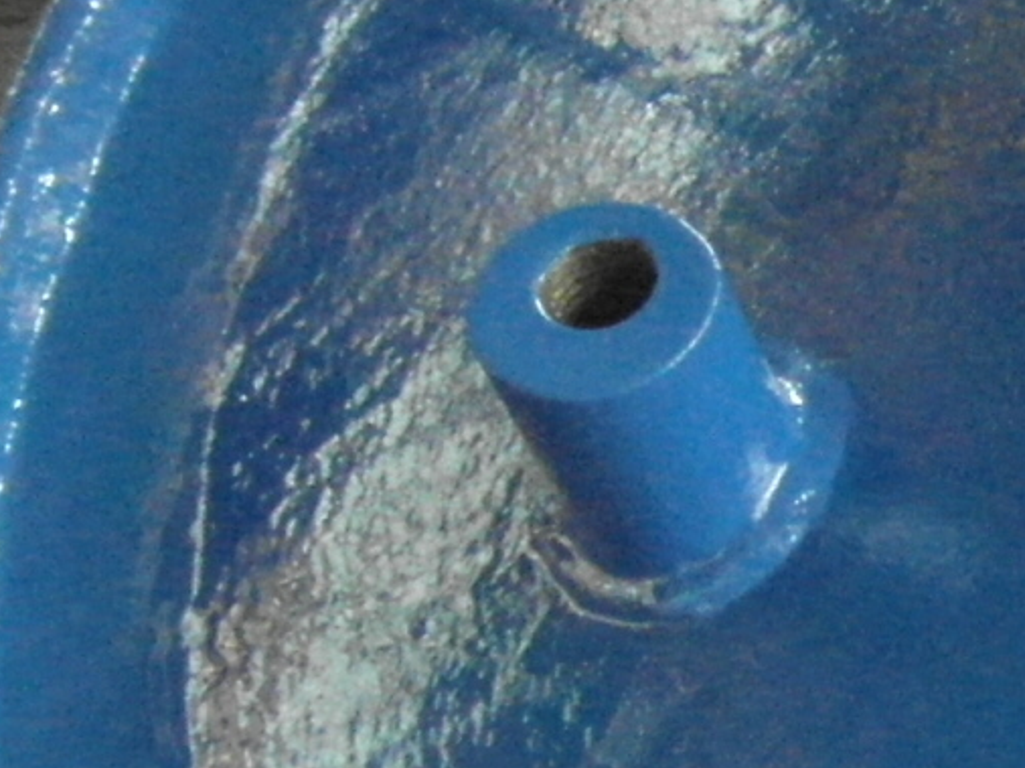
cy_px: 778
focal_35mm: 123
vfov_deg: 11.9
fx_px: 3640
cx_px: 2111
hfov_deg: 13.5
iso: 640
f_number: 3.2
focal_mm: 4
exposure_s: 1/30
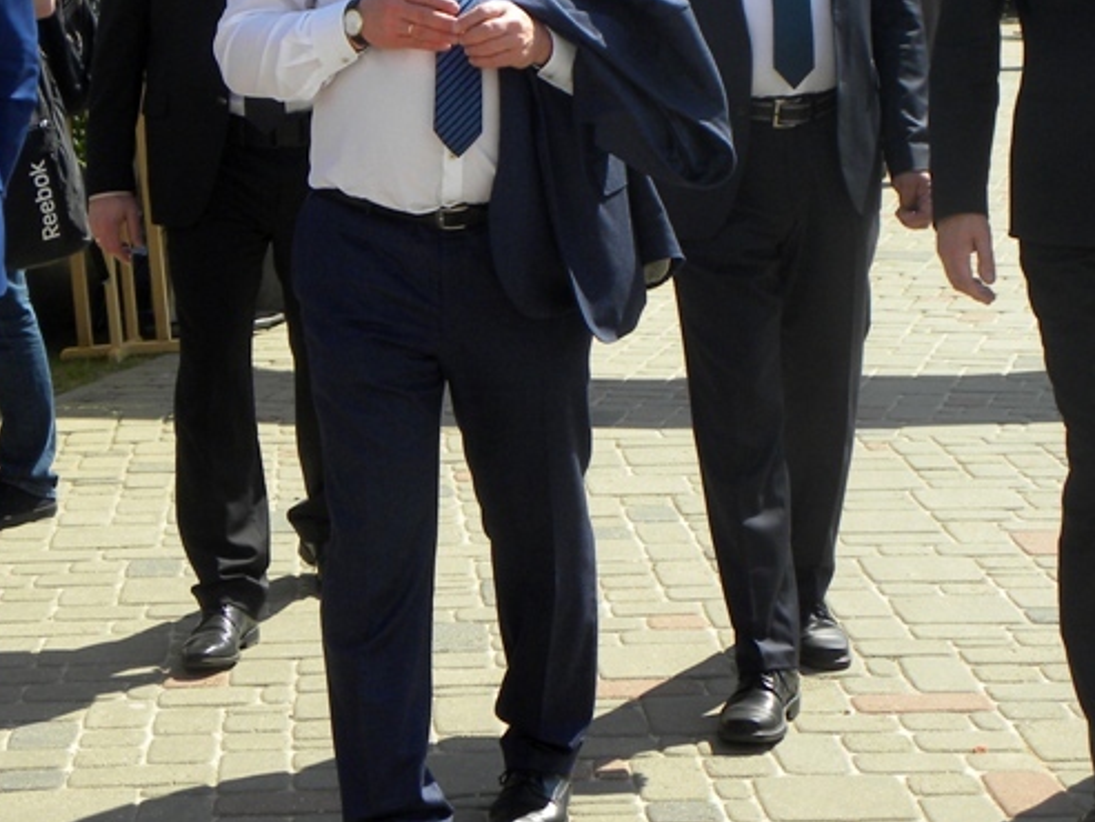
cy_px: 200
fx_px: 3417
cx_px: 438
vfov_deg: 13.7
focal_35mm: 108
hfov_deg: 18.2
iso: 64
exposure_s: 1/506
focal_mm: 9.2
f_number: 3.5
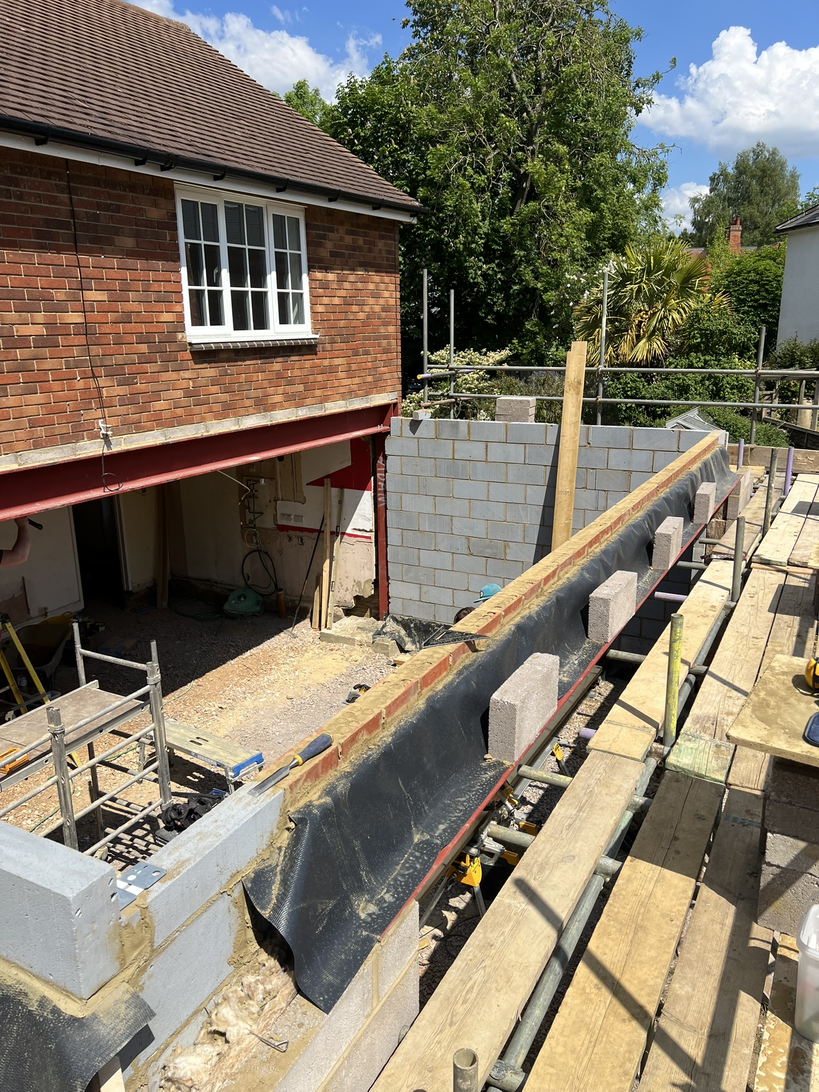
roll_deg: +1.6
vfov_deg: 67.3
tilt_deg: -14.1
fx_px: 820
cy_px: 546
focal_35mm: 26
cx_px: 410
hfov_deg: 53.1
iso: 50
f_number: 1.5
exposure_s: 1/4630
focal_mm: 5.7
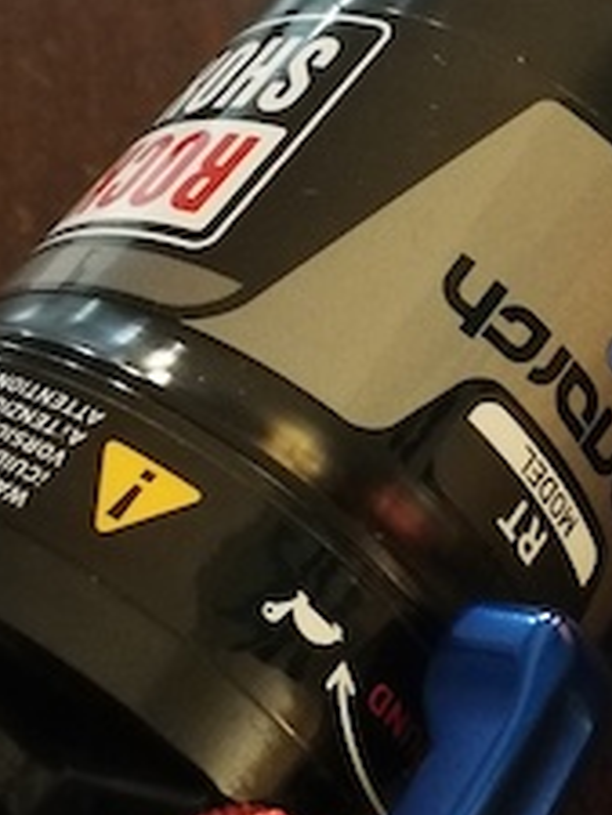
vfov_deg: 20.4
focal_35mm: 96
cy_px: 330
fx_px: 2261
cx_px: 496
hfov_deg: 15.3
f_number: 2.2
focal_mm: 3.95
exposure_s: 1/17.1
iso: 1000
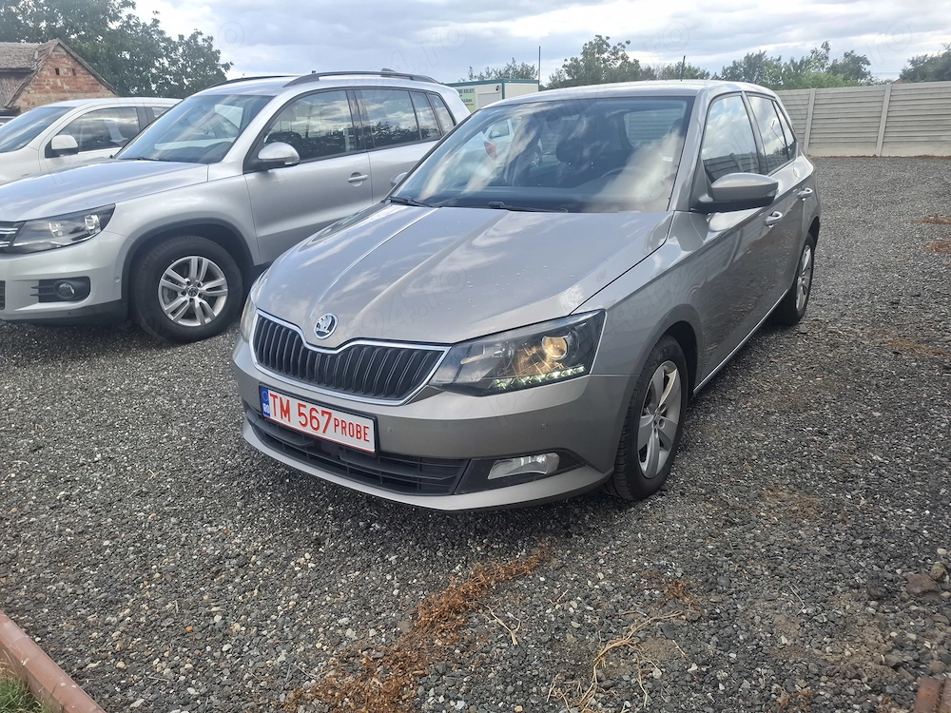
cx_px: 476
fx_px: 632
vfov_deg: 58.9
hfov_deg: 73.9
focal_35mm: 23
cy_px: 356
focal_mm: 5.54
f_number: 1.8
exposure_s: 1/502
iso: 50
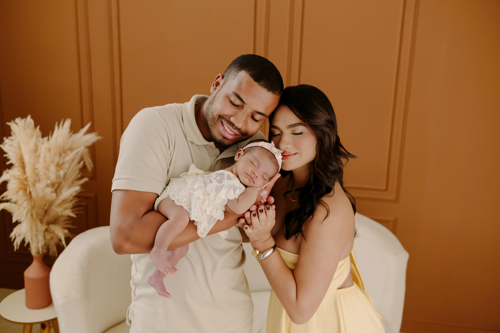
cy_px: 166
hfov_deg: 55.1
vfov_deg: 38.4
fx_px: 479
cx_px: 250
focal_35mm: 34
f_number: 2.2
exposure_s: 1/250
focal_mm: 23
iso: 100
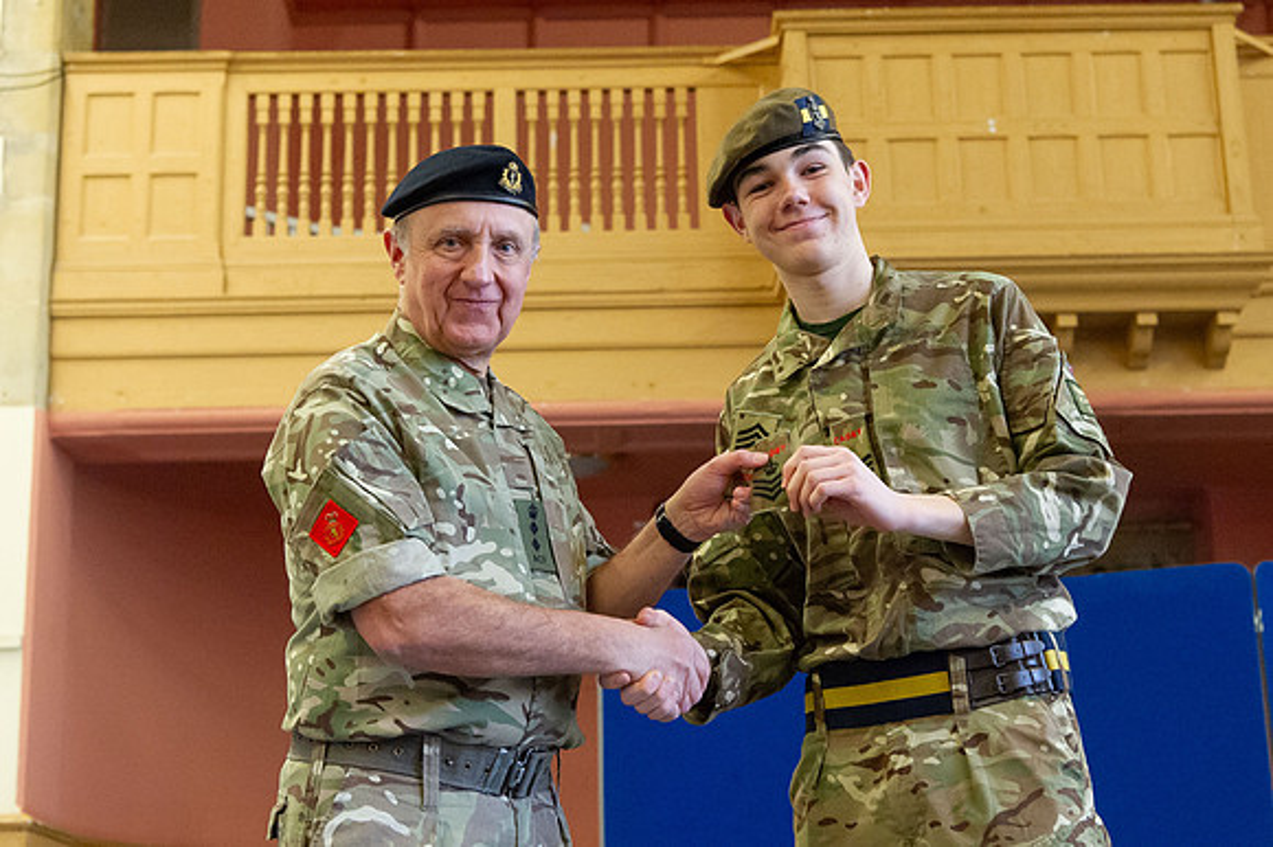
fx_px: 2176
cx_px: 640
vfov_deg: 22.0
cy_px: 408
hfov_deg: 32.6
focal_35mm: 62
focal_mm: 50
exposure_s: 1/200
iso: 5000
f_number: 4.5
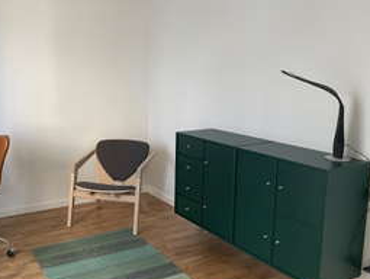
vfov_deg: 37.8
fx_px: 407
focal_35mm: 38
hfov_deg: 48.6
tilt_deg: -10.4
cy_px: 144
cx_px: 144
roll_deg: -1.3
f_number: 1.6
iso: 125
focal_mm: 4.2
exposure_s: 1/80
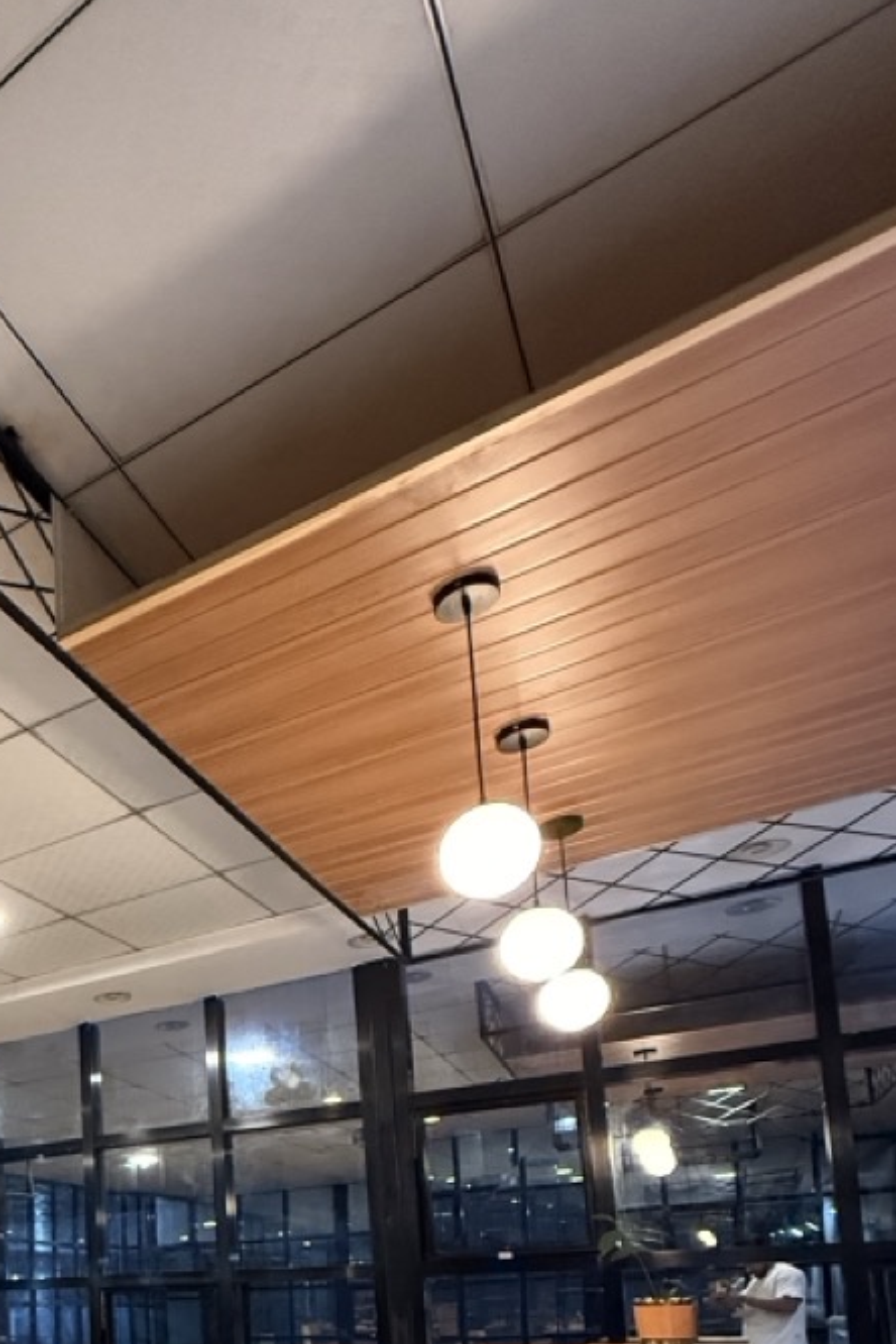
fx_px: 1045
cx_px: -61
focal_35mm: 28
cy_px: 1213
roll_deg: +1.4
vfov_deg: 56.4
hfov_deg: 39.1
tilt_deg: +6.3
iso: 1000
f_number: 2.2
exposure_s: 1/50
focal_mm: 2.22
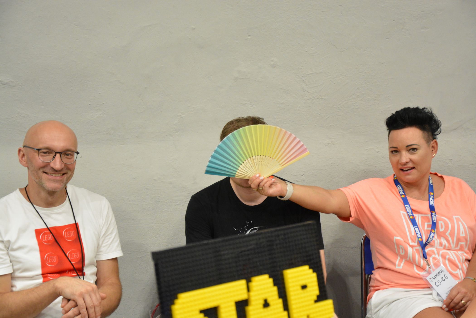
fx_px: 1031
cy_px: 159
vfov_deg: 17.5
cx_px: 238
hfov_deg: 26.0
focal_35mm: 78
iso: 2500
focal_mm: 52
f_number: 5
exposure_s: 1/80
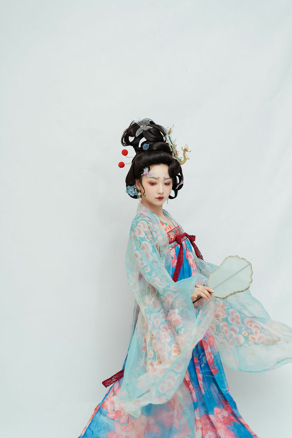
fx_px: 608
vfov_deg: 39.6
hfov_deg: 27.0
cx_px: 146
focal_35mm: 50
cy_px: 219
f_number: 2.8
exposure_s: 1/125
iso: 100
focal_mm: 50
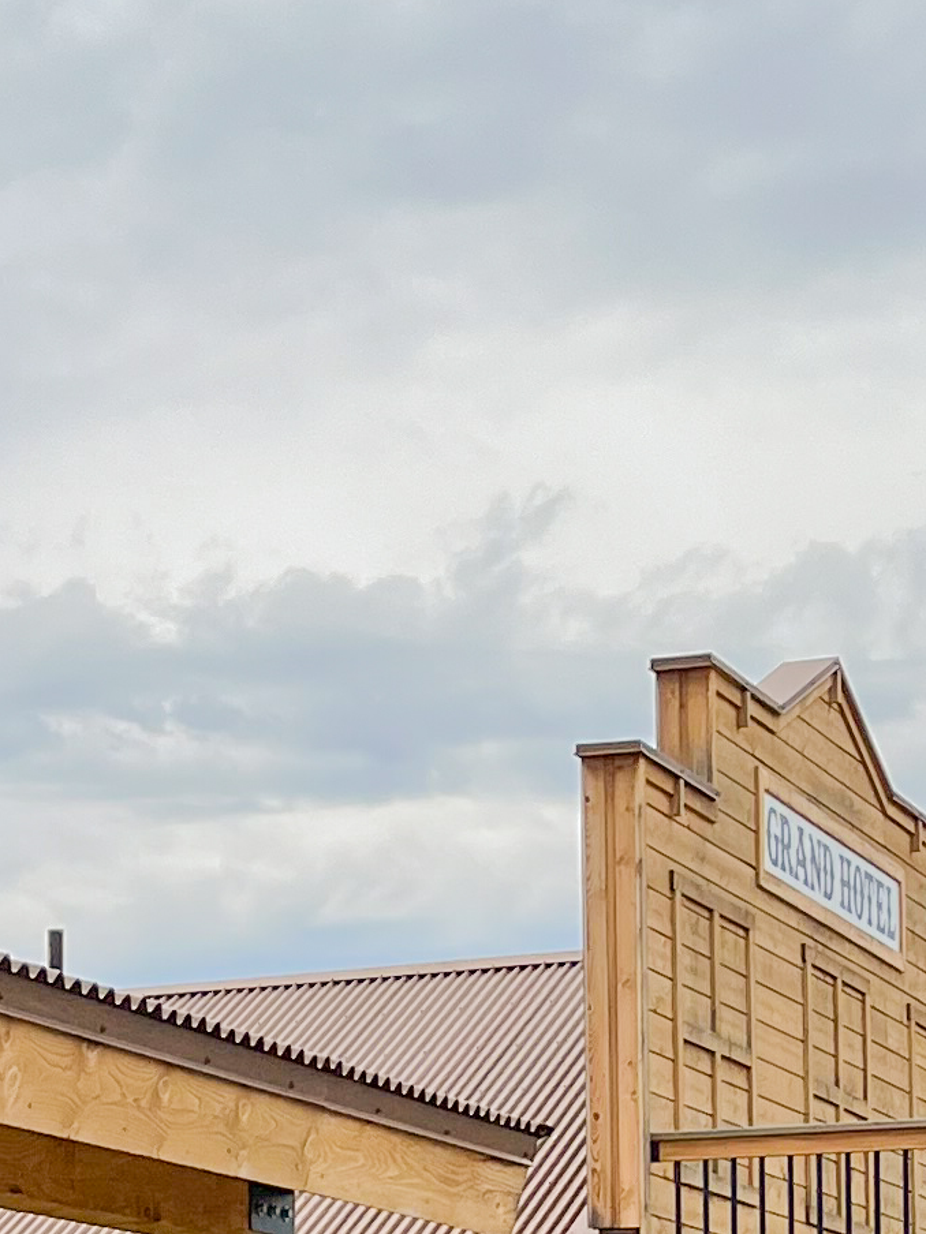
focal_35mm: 116
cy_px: 1381
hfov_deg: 12.3
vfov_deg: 16.4
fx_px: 4137
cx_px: -385
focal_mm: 5.1
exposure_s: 1/5300
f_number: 1.6
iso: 50
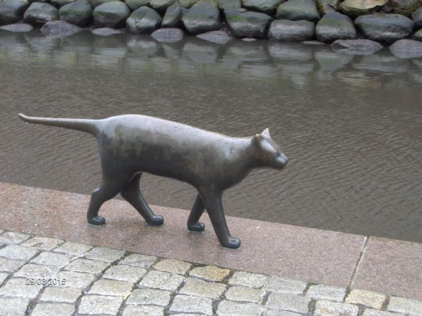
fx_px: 756
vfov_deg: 23.7
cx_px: 211
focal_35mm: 62
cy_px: 158
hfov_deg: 31.2
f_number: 3.5
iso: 172
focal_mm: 10.19
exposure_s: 1/149
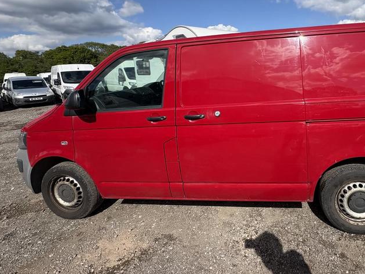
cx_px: 246
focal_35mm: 20
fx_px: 211
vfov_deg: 64.7
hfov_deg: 78.8
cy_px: 97
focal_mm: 2.22
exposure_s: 1/1880
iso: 64
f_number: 2.2
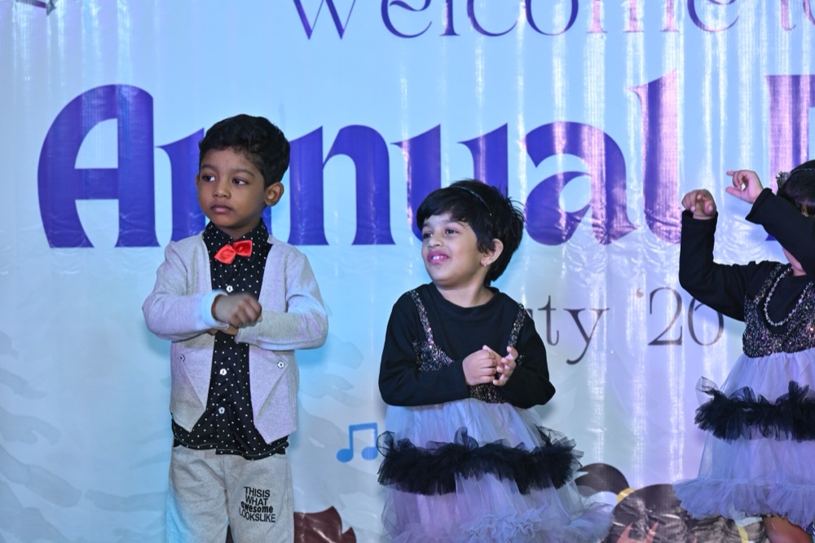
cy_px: 272
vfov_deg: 12.4
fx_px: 2489
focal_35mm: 110
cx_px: 408
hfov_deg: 18.6
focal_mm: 110
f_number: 7.1
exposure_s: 1/160
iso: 640
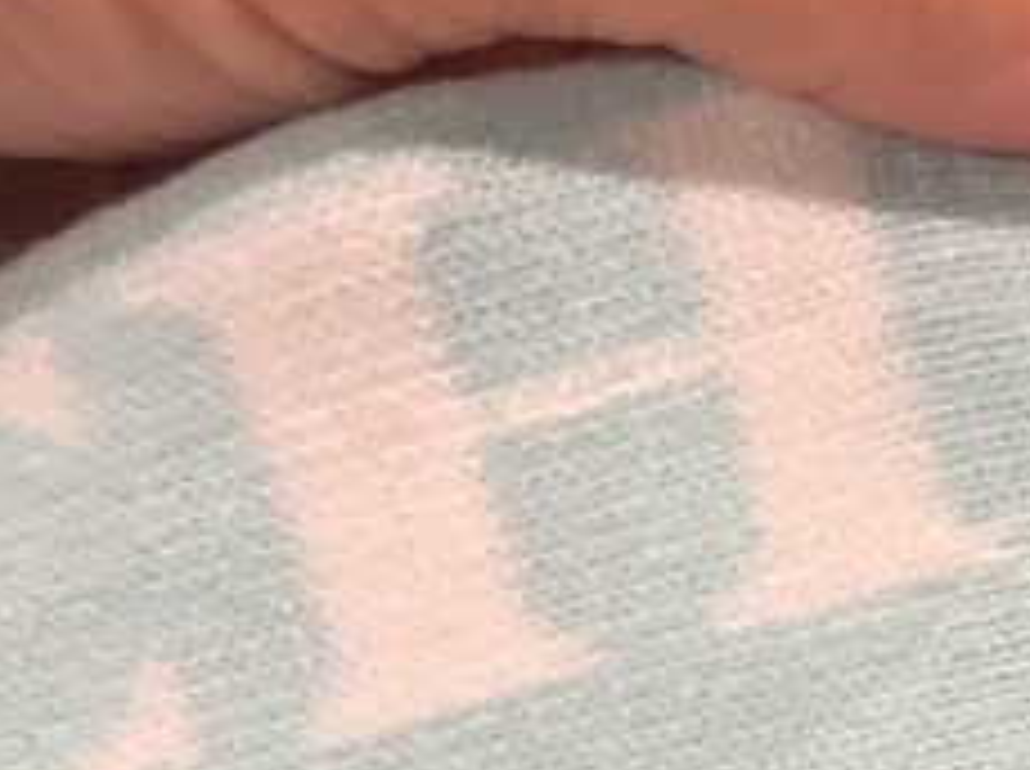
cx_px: 2105
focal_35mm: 147
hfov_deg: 11.9
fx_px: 4367
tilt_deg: -45.7
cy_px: 1211
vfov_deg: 9.7
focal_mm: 3.99
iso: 40
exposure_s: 1/30
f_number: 1.8
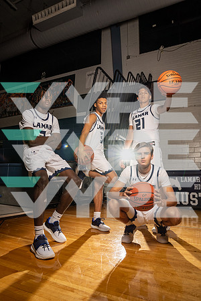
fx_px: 201
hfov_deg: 53.1
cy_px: 150
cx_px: 100
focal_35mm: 24
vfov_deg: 73.7
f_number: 7.1
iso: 320
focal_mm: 24
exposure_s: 1/200
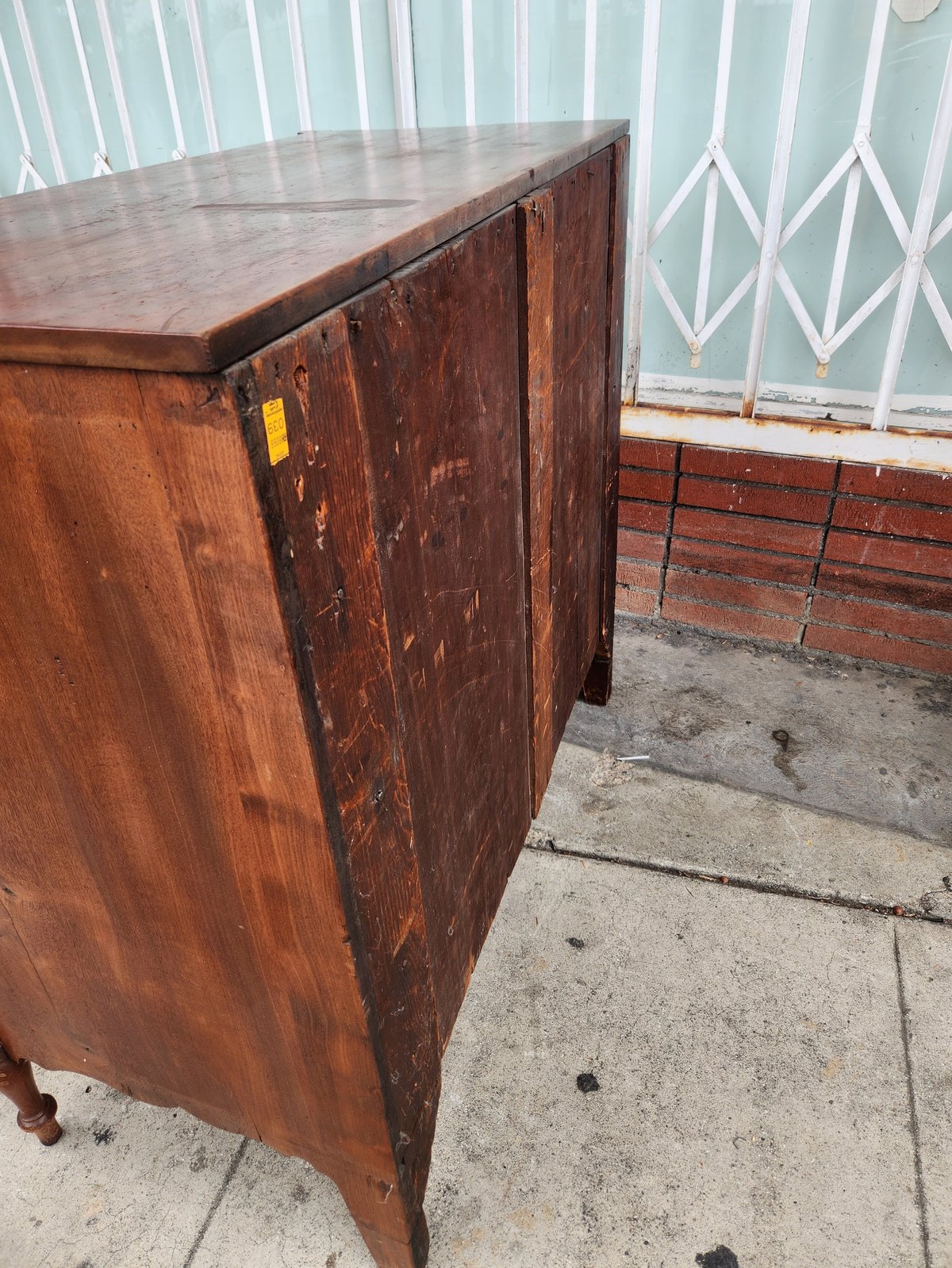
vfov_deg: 73.9
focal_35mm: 23
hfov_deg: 58.9
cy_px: 634
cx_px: 476
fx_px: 843
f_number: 1.8
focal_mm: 5.4
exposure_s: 1/210
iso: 20
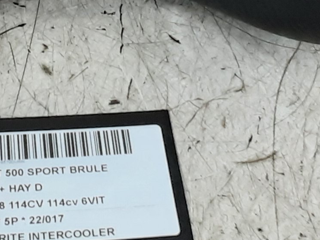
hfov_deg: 16.5
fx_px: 1100
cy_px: -14
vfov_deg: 12.3
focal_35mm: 119
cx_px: 75
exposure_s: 1/50
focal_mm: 2.91
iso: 160
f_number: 1.9
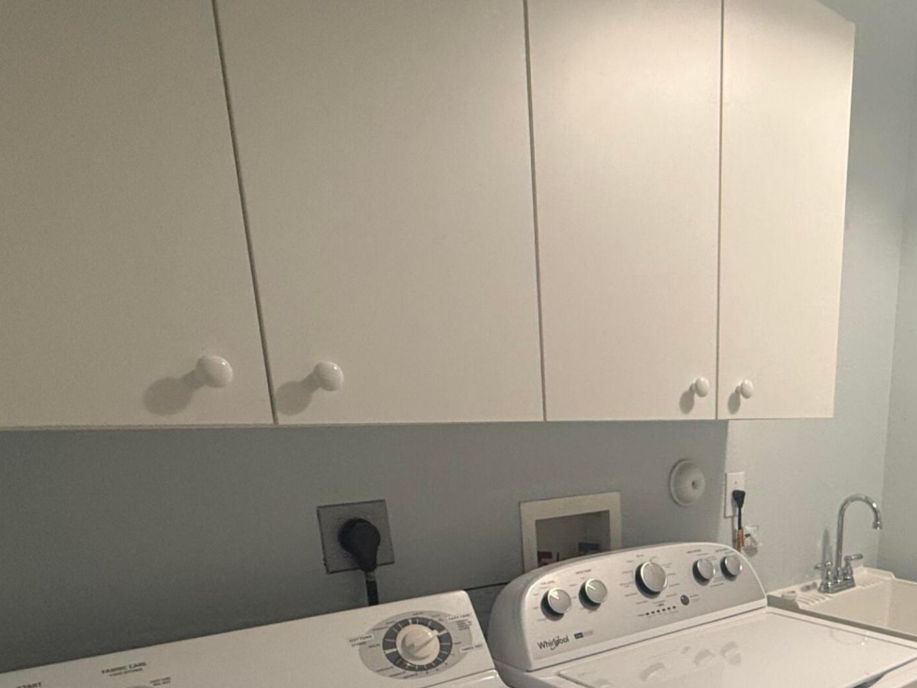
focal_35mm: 30
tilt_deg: -16.3
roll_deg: -1.9
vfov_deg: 42.5
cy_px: 634
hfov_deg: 54.9
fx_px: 795
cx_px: 759
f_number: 2.2
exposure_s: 1/60
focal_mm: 2.22
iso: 250
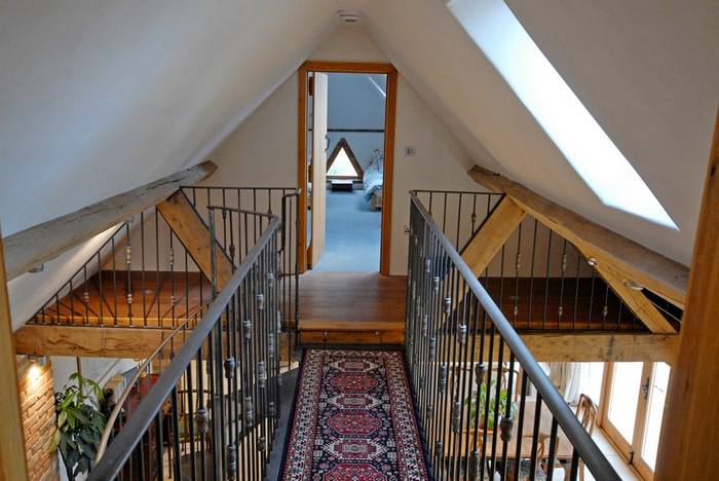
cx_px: 360
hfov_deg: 61.9
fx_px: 600
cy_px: 240
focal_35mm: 30
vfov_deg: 43.7
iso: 640
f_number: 5.6
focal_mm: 20
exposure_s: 1/20
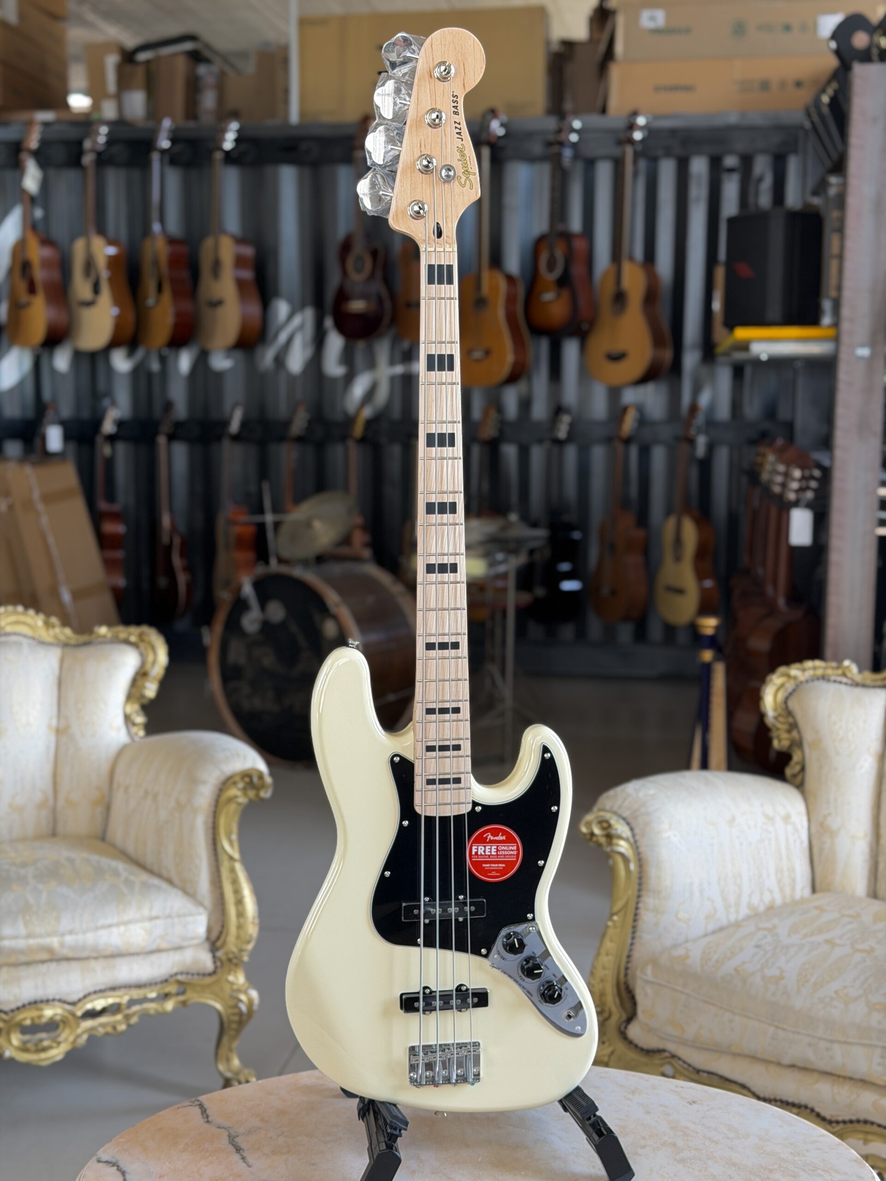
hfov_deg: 30.3
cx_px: 443
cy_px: 590
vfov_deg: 39.7
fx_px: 1638
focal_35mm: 48
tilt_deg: -7.2
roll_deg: -1.1
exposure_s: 1/126
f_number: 1.78
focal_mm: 6.76
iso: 50
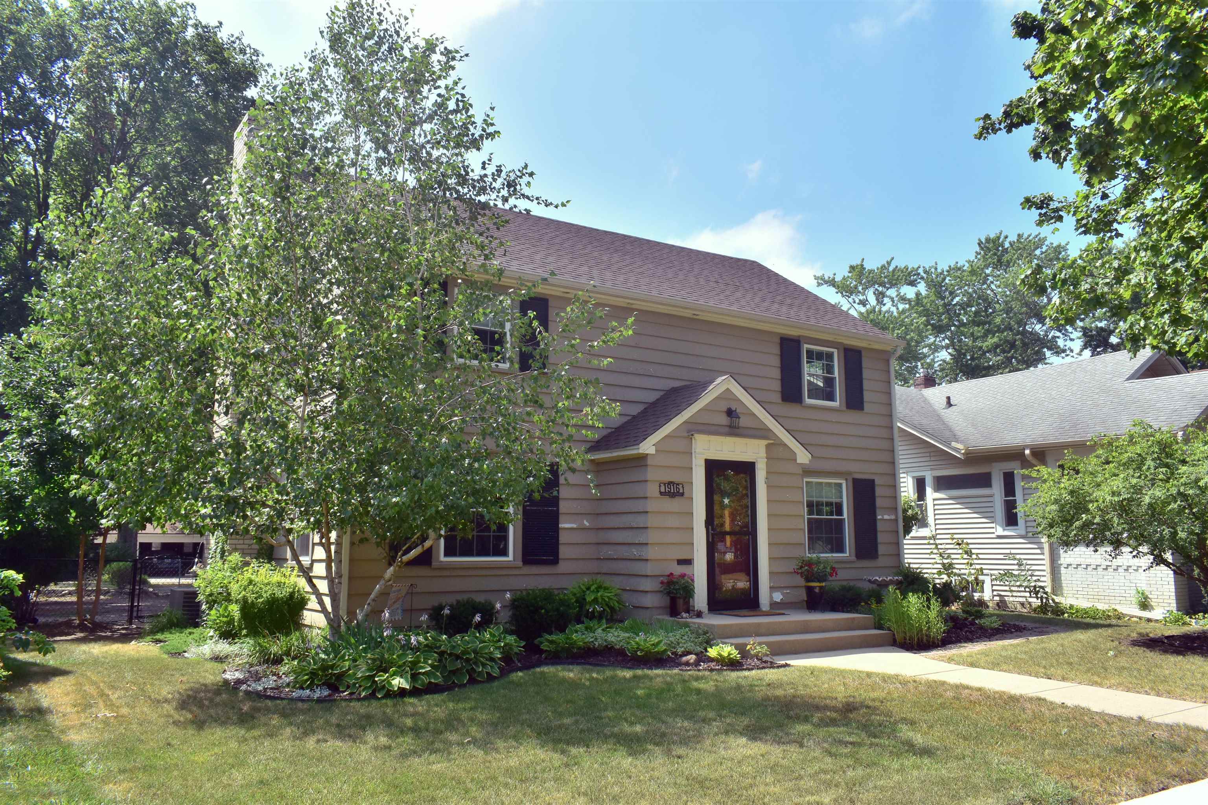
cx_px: 604
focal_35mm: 27
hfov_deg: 67.4
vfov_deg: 47.9
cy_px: 402
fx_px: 906
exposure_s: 1/400
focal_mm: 18
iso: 400
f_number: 11
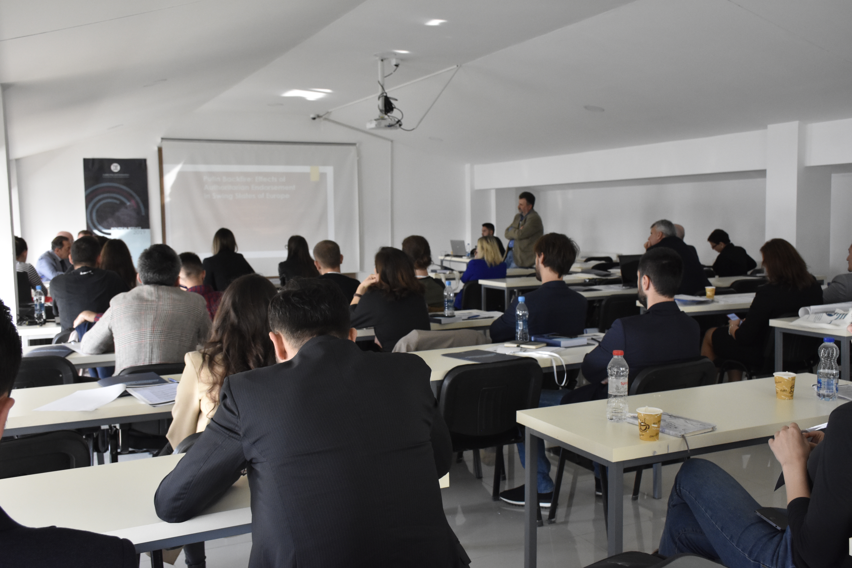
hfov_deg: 55.1
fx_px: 816
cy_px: 284
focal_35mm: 34
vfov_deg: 38.4
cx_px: 426
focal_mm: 23
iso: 2000
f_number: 6.3
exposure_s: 1/160
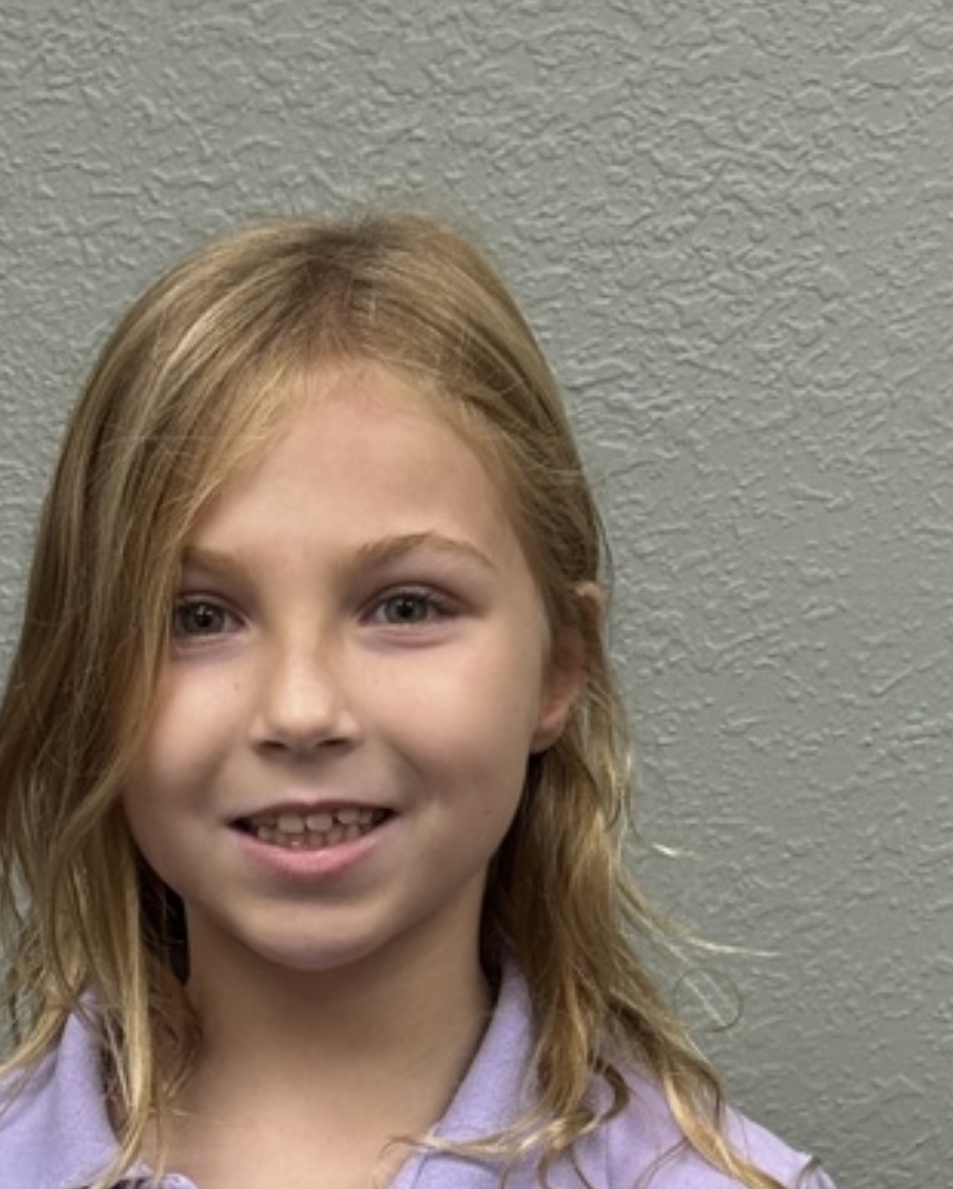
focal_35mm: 124
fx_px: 4368
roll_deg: +0.2
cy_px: 1398
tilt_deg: -13.6
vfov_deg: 15.0
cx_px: 375
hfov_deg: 12.4
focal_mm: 6.76
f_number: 1.78
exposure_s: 1/60
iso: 100
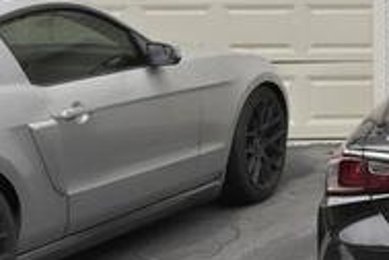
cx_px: 986
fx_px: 1318
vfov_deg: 9.4
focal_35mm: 122
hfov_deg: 12.4
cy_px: -454
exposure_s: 1/640
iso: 400
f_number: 8
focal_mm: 16
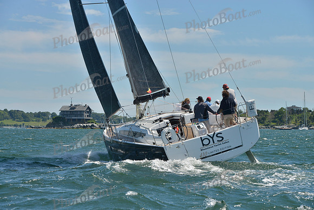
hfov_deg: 16.8
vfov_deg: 11.2
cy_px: 105
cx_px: 157
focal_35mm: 122
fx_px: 1064
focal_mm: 122
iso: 280
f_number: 9
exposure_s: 1/1250
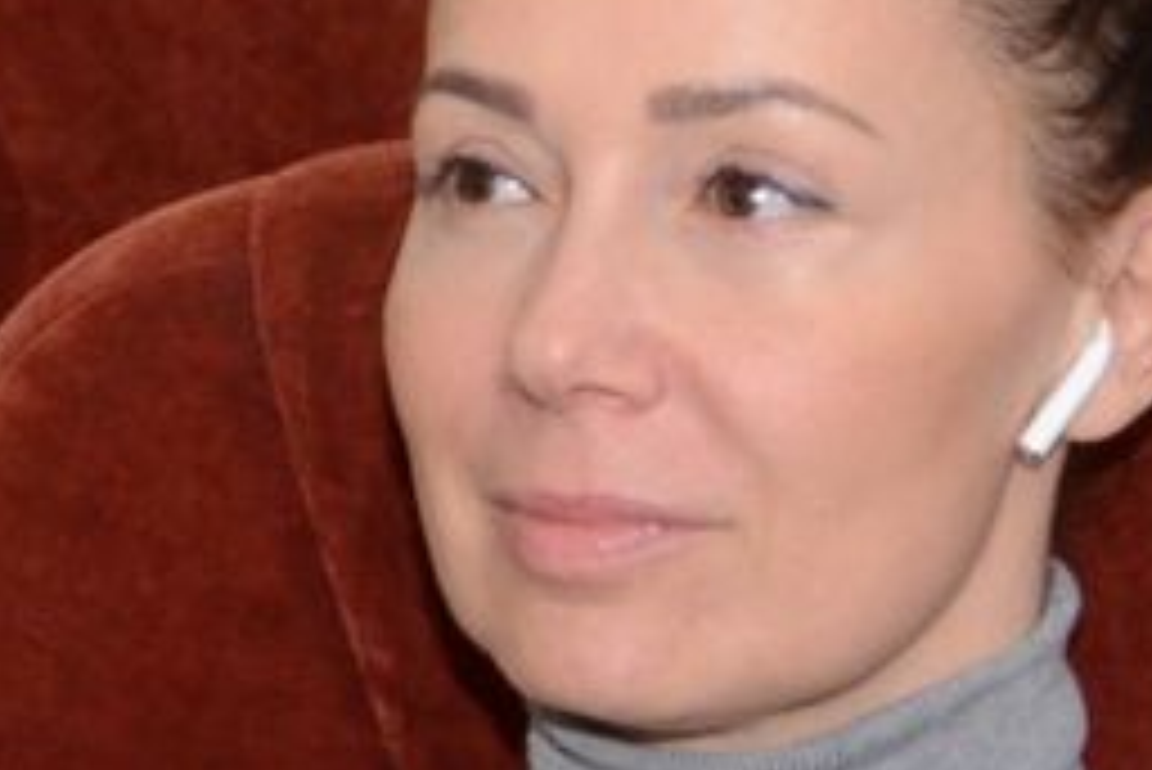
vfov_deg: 3.5
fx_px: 12583
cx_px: -968
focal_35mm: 393
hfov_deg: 5.2
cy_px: -101
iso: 1000
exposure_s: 1/200
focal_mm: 48
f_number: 4.8
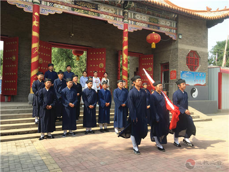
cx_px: 114
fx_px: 192
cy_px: 86
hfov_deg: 61.7
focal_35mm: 29
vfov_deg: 48.2
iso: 25
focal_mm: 4.15
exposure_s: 1/499
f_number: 2.2
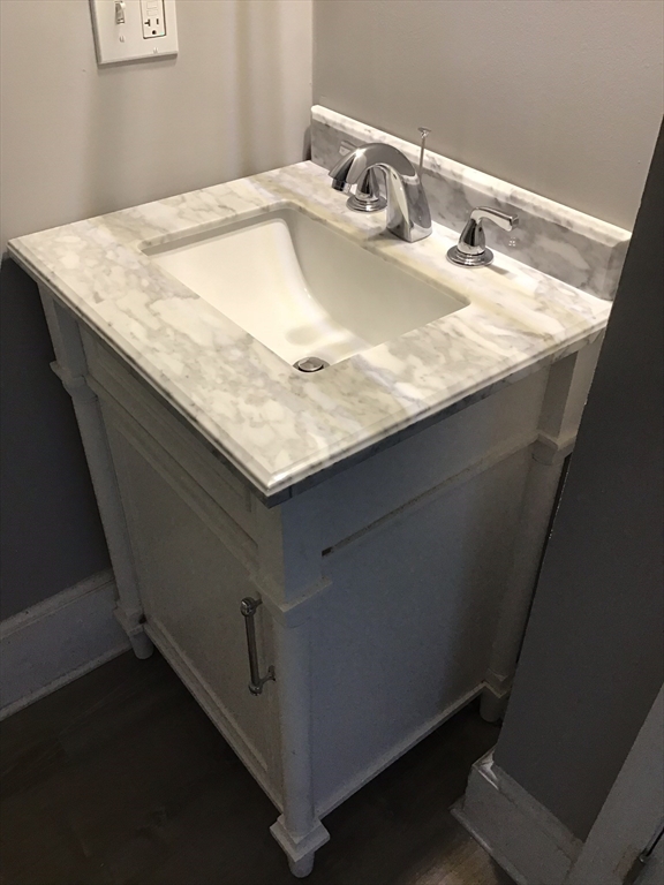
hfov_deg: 45.4
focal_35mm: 31
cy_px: 442
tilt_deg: -40.2
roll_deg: +1.1
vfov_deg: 58.4
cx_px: 332
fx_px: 793
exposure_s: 1/30
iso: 80
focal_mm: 3.3
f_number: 2.4
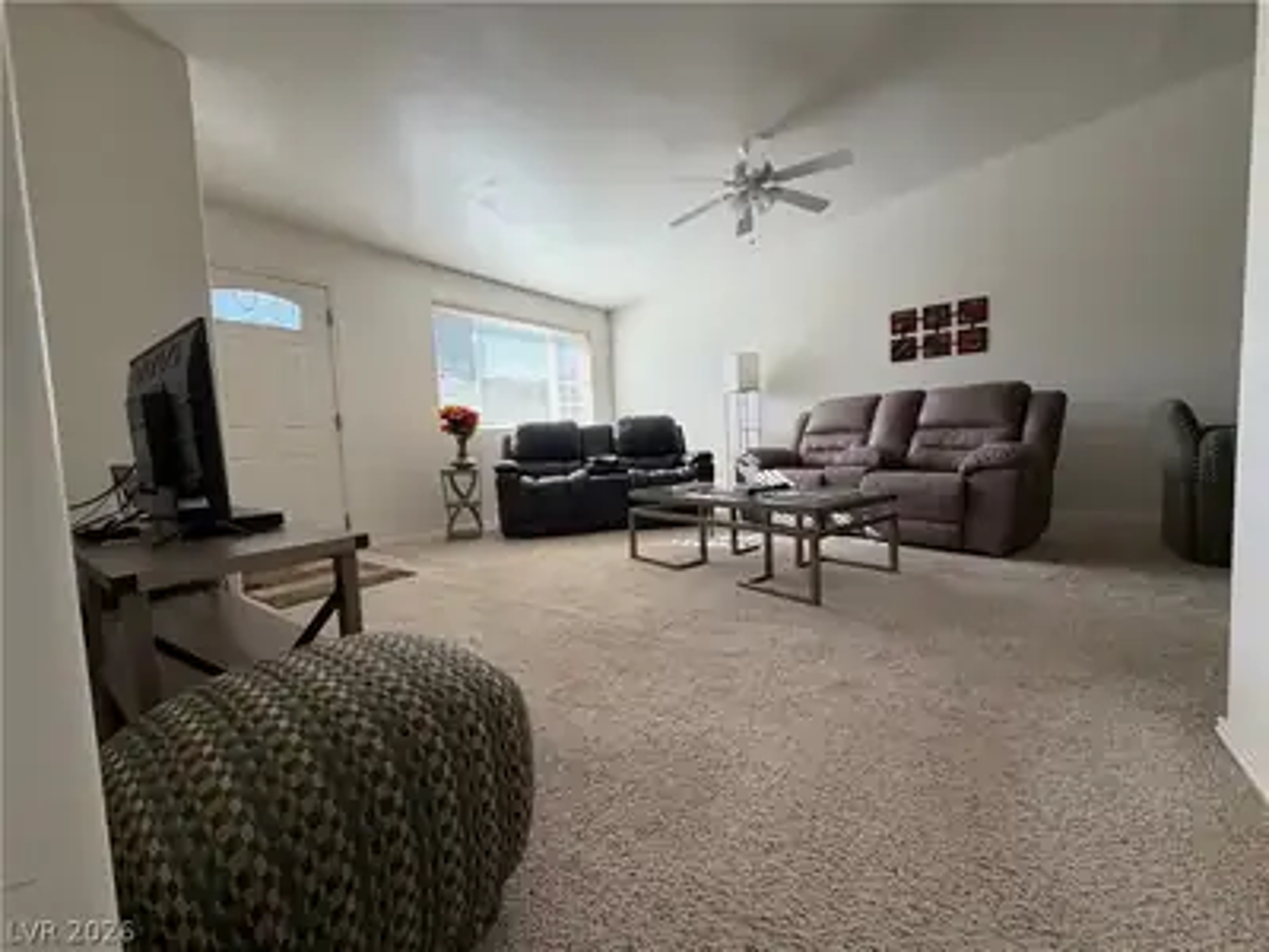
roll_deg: +2.9
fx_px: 513
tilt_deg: -2.0
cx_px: 634
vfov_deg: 85.7
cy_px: 476
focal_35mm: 14
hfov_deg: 102.1
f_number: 2.2
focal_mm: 2.22
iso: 80
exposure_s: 1/121
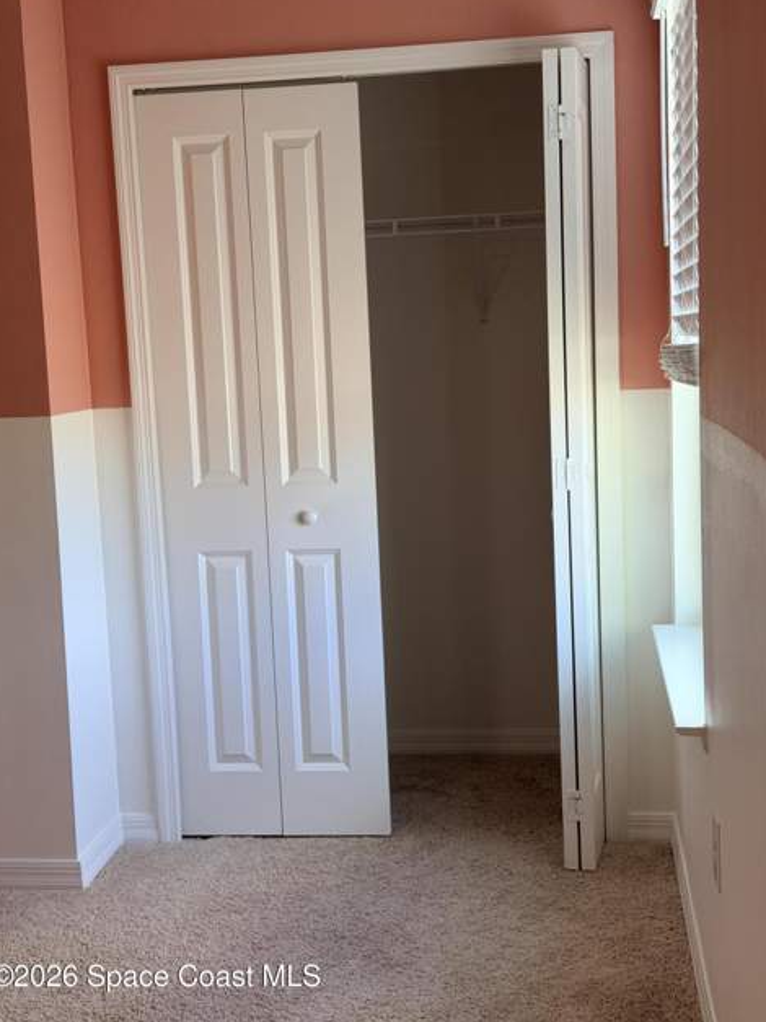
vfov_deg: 38.9
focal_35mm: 49
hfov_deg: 29.7
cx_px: 380
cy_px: 502
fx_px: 1446
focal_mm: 6.76
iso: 64
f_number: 1.78
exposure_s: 1/60
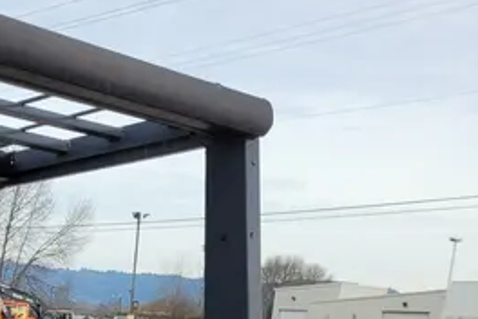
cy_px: 601
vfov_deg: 15.3
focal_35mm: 75
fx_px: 996
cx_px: -5
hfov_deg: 25.6
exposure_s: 1/823
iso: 40
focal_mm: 5.4
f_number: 1.8
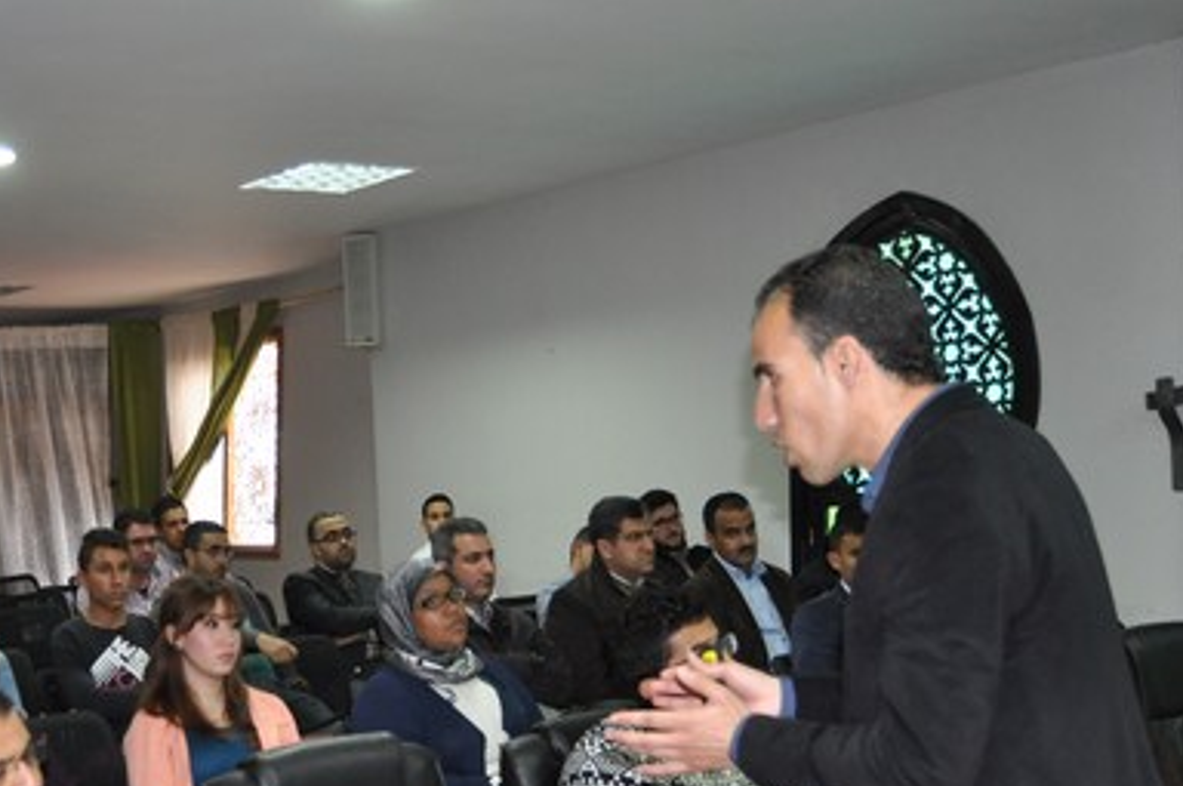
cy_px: 646
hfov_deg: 38.4
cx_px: 259
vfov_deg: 26.4
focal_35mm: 50
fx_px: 1641
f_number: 3.5
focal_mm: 20
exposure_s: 1/60
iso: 800
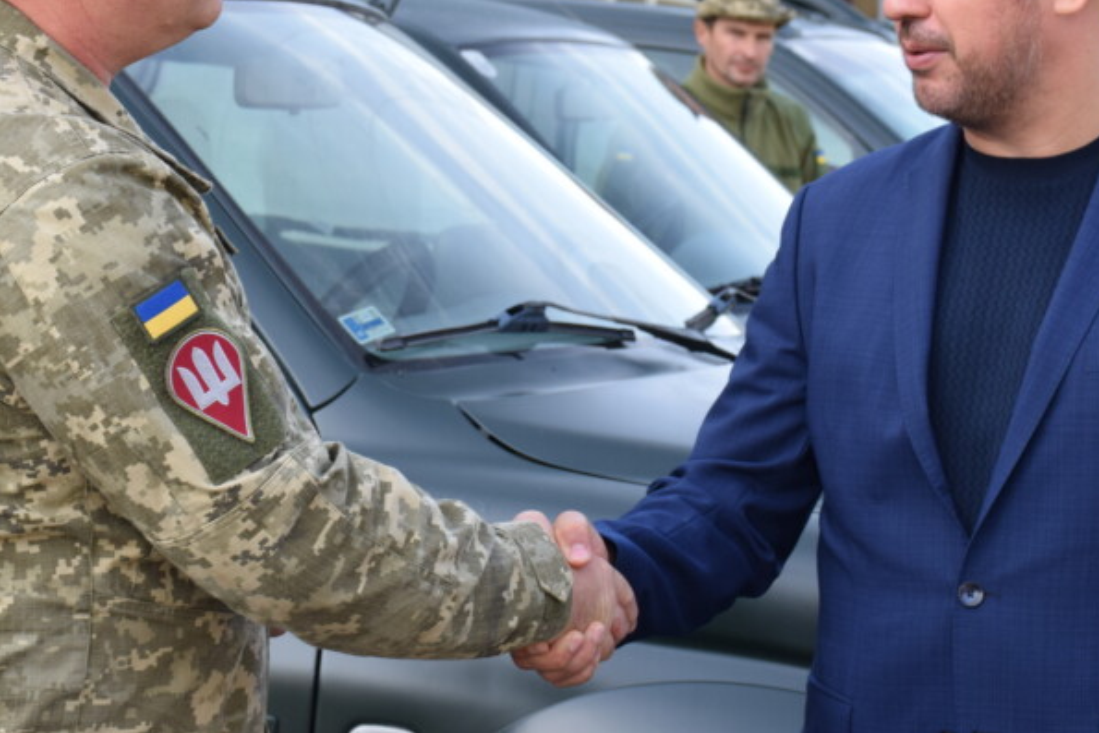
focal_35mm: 121
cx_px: 565
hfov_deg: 16.9
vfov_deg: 11.3
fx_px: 3695
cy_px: 198
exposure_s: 1/200
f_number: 7.1
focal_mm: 48
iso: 400
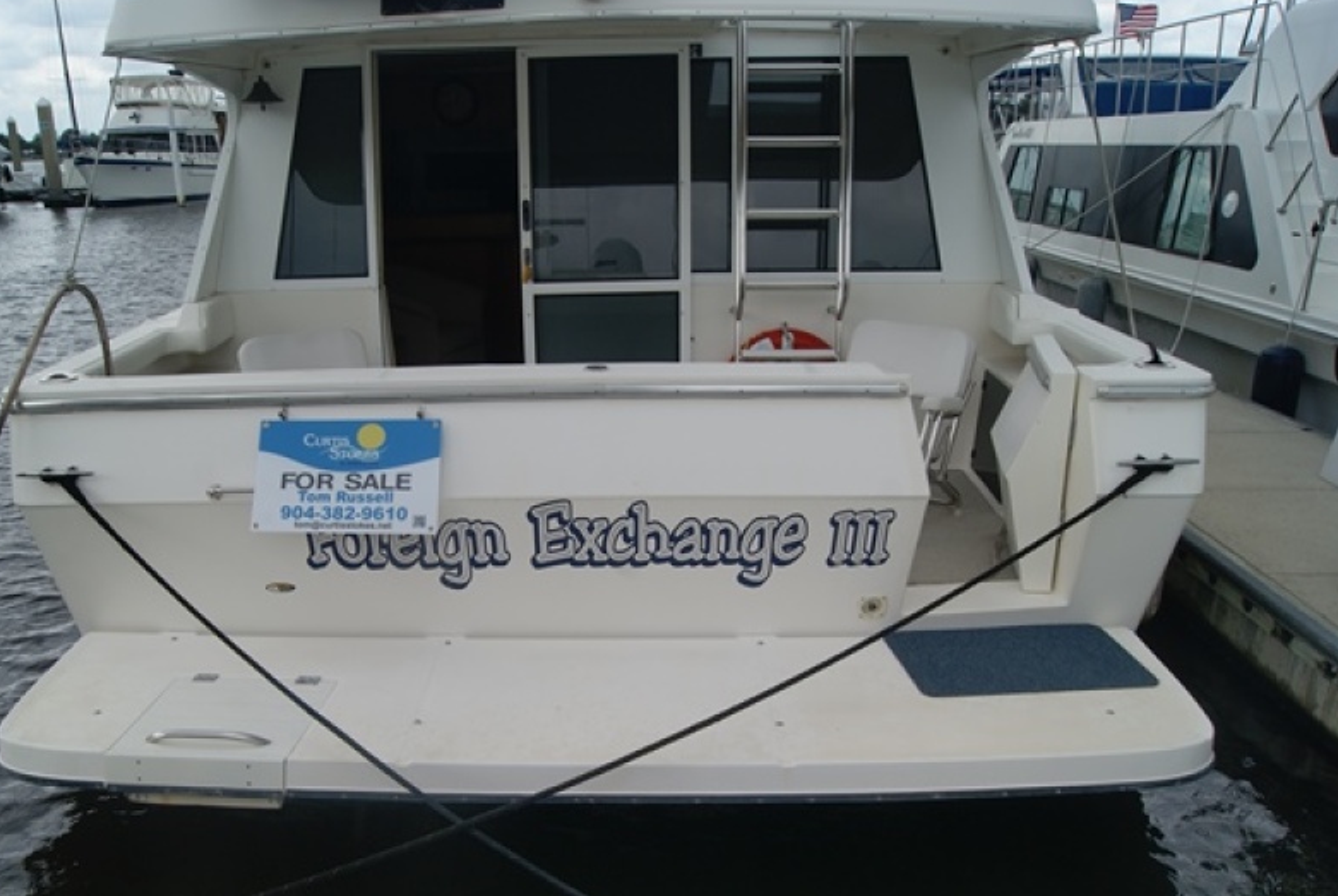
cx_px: 609
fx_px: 1154
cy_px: 505
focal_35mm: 31
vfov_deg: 42.4
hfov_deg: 60.1
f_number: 10
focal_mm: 18
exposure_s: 1/100
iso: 100
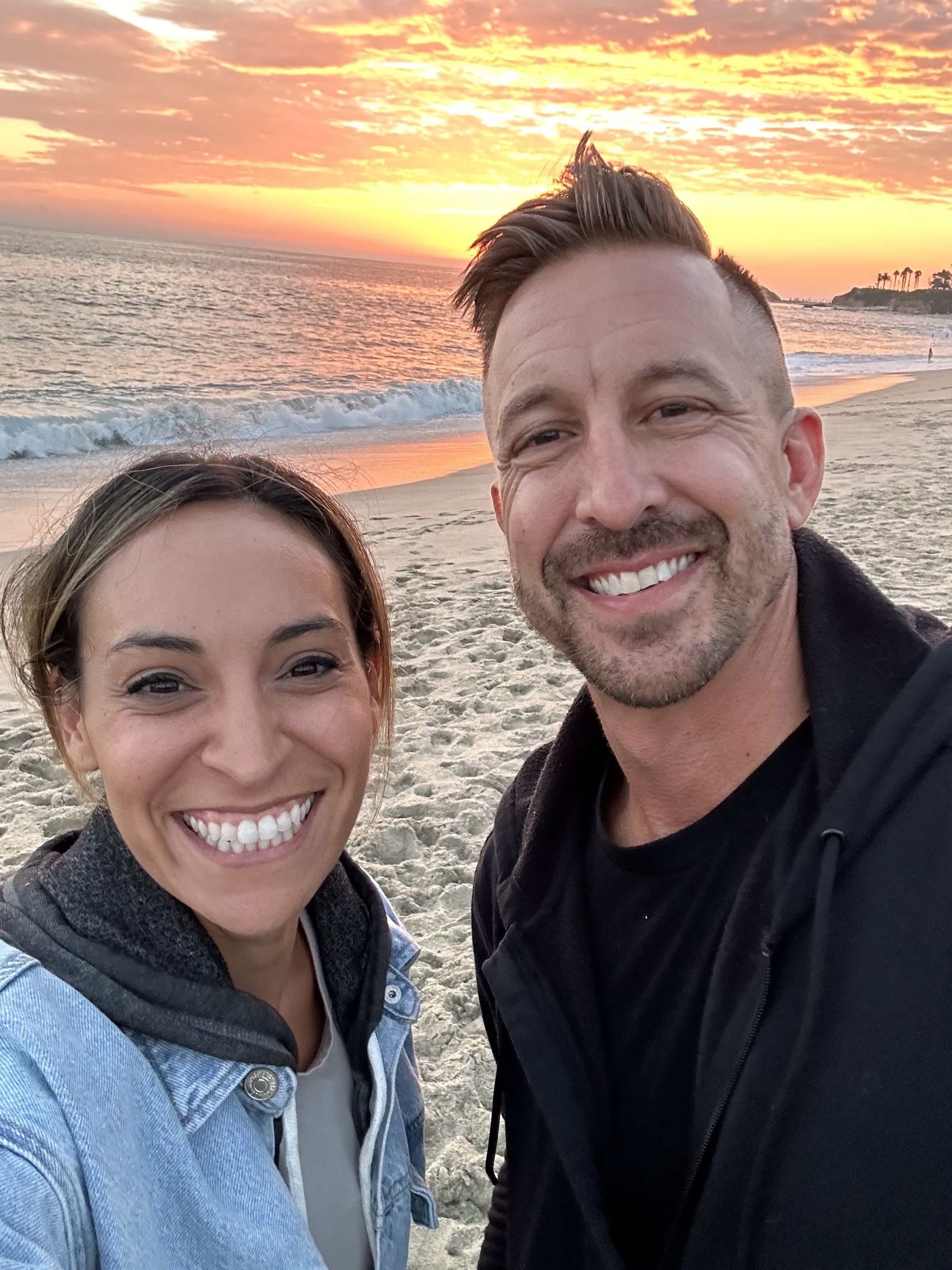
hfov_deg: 46.8
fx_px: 1100
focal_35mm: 30
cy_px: 635
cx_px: 476
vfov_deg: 60.0
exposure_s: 1/60
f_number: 1.9
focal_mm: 2.69
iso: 160
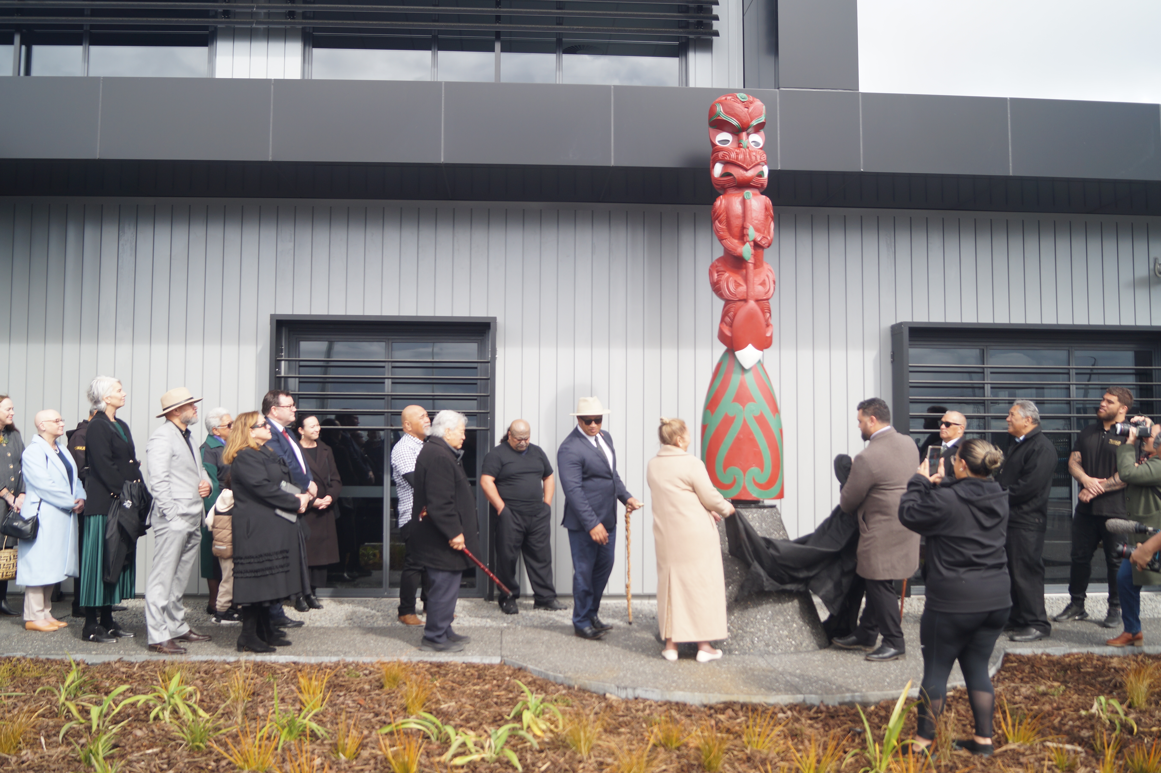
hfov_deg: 57.2
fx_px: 1064
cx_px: 580
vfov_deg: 39.9
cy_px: 386
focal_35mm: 33
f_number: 4
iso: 100
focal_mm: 22
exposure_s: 1/320
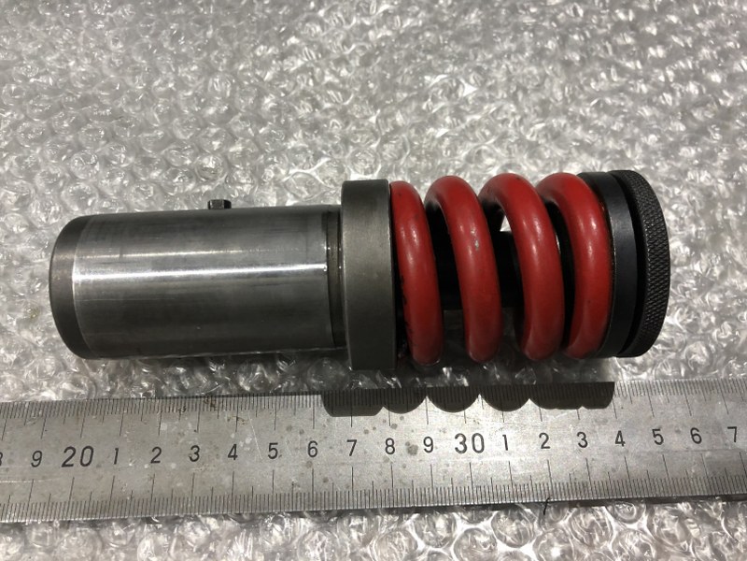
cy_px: 280
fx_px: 604
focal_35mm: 28
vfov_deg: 49.7
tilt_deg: -64.8
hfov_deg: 63.4
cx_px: 374
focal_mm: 4
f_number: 1.8
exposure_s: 1/15
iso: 50
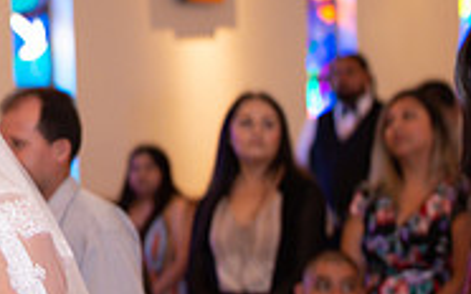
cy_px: 142
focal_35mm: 261
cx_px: -165
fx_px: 3348
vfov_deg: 5.0
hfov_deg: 7.9
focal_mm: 82
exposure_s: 1/60
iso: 1250
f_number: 4.5
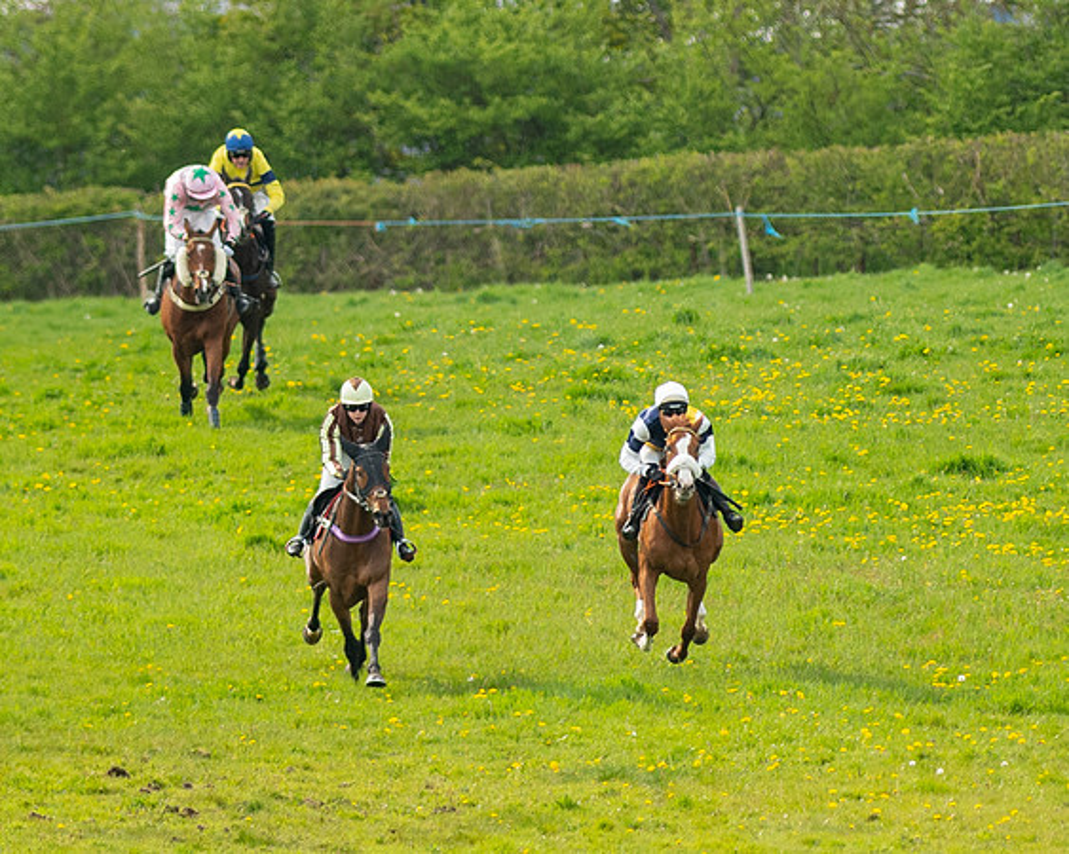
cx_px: 784
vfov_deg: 1.6
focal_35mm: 990
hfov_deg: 2.0
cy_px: 497
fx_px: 31298
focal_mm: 300
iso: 800
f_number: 4
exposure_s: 1/2500
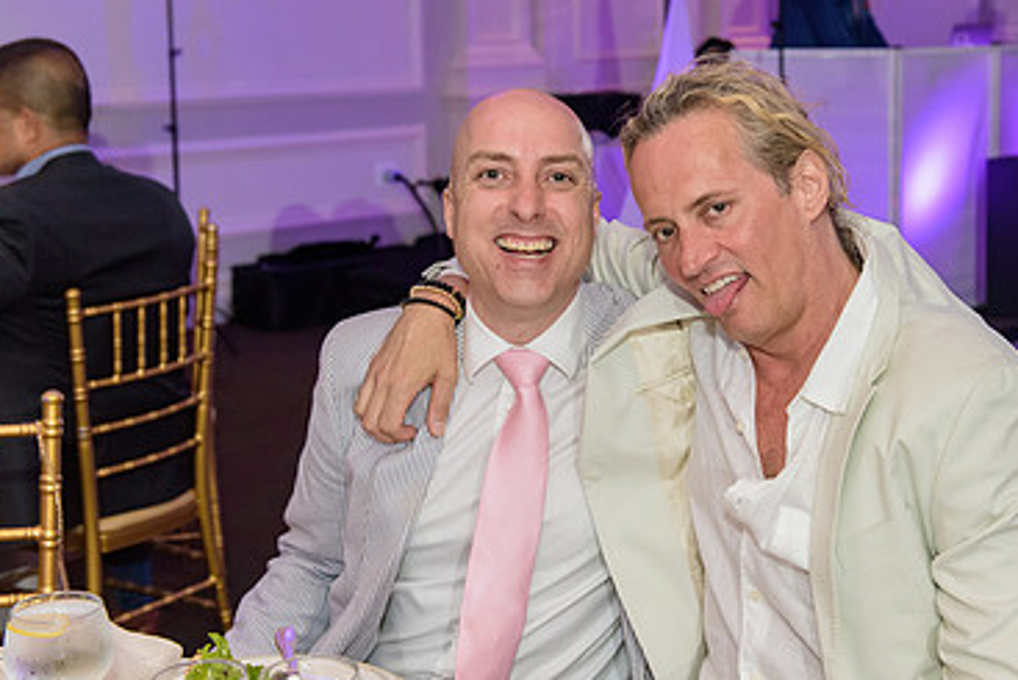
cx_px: 718
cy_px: 284
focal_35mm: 60
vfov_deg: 22.6
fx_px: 1697
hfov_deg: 33.0
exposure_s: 1/125
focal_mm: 38
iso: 1600
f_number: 3.2
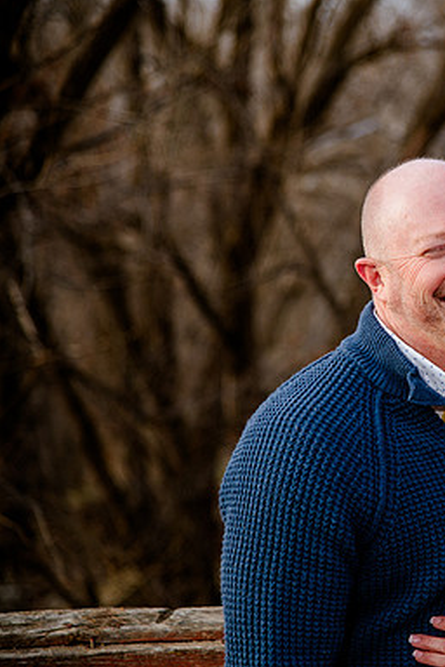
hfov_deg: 9.2
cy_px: 334
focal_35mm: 148
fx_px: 2744
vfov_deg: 13.9
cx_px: 488
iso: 250
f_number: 4.5
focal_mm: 98
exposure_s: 1/160
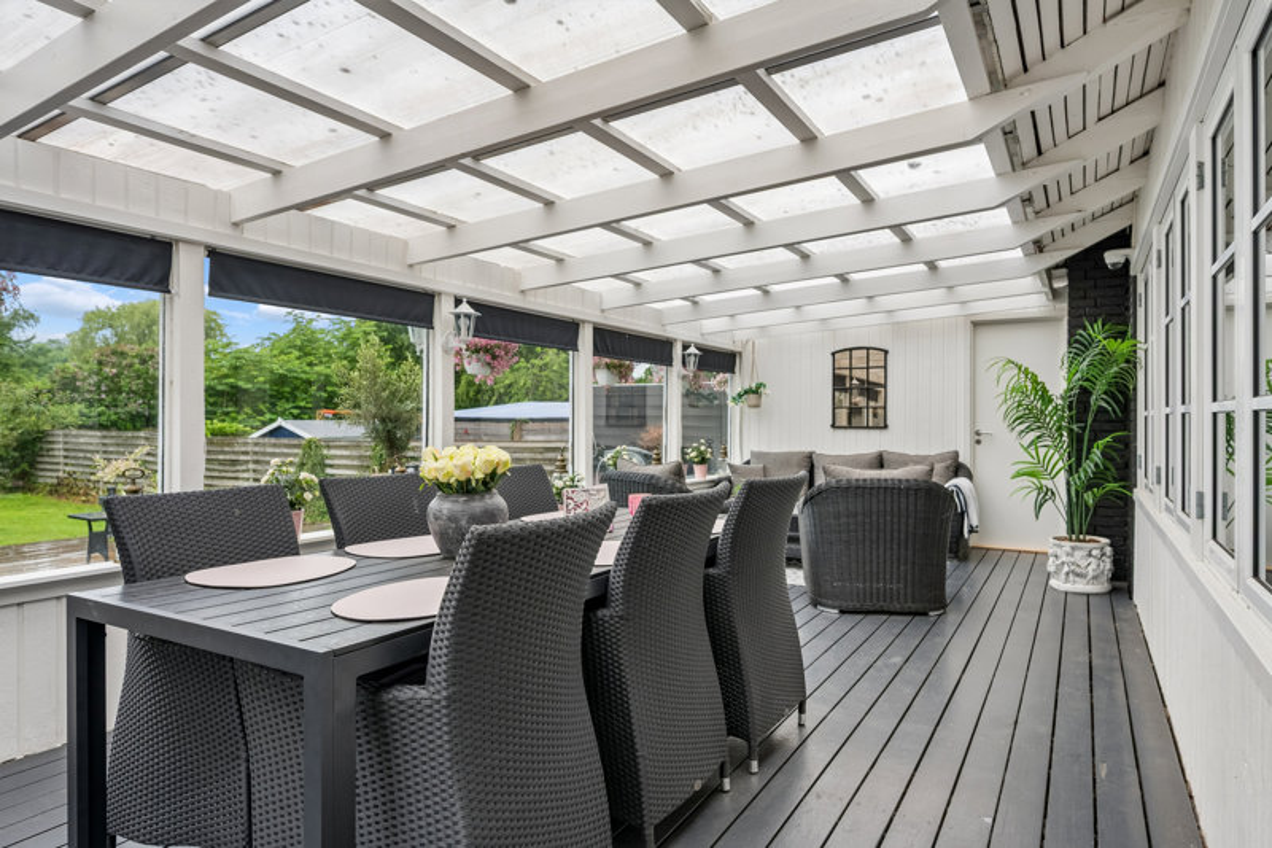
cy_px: 424
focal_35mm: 21
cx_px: 636
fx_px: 742
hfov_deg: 81.2
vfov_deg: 59.5
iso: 500
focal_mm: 21
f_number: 6.3
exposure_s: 1/40
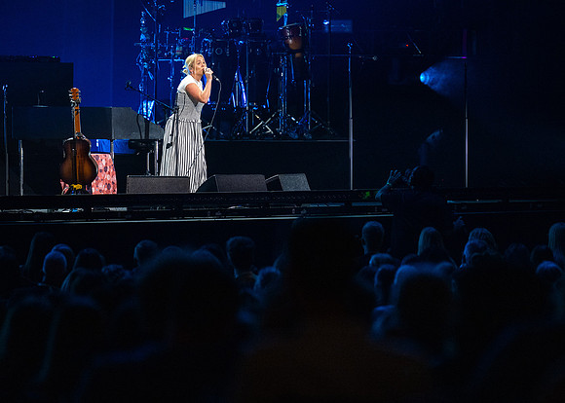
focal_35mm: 218
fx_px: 3492
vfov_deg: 6.6
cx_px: 324
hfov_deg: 9.2
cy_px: 231
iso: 3200
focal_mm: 170
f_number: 2.8
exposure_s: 1/320
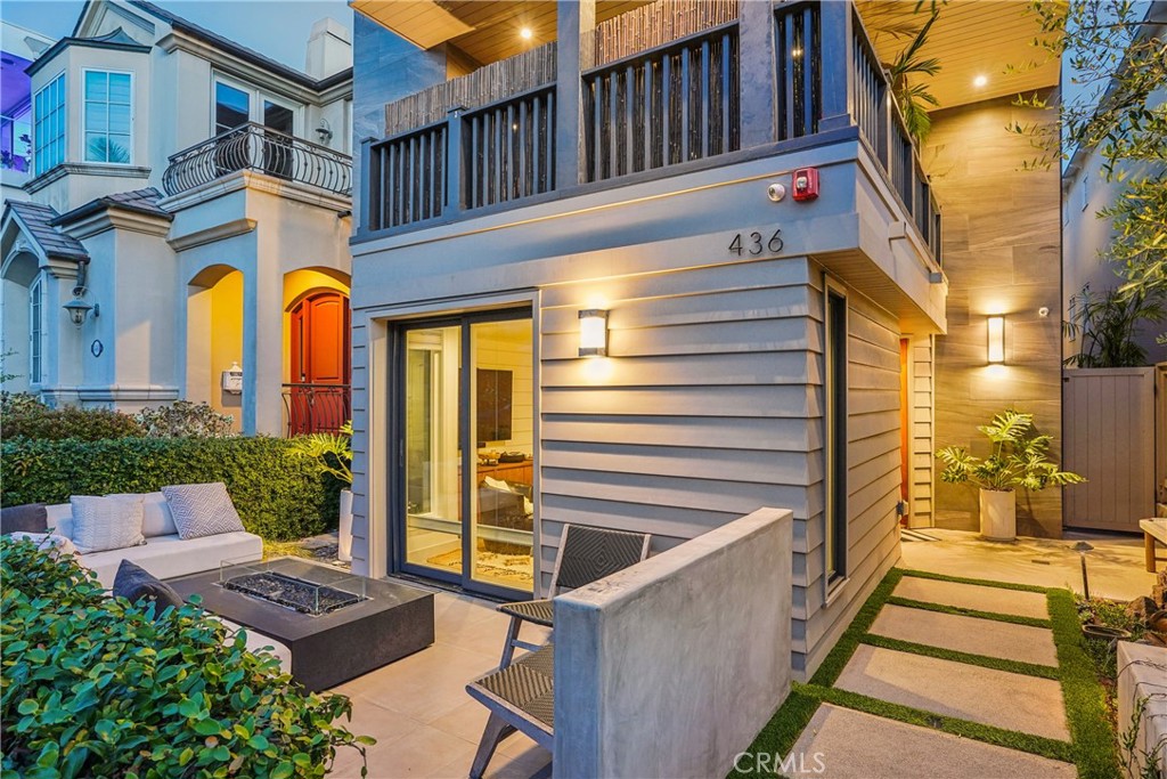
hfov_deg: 86.9
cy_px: 390
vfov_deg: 64.6
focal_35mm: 19
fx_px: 616
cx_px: 584
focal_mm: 19
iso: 800
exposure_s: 1/3.33
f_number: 8
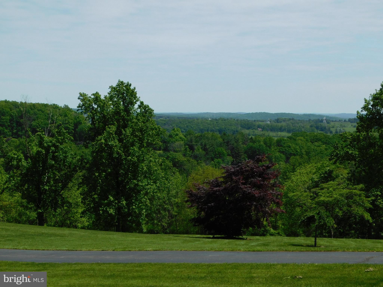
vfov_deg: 22.3
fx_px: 730
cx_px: 192
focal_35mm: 66
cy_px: 144
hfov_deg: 29.4
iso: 125
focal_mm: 11.7
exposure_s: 1/1250
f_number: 4.2
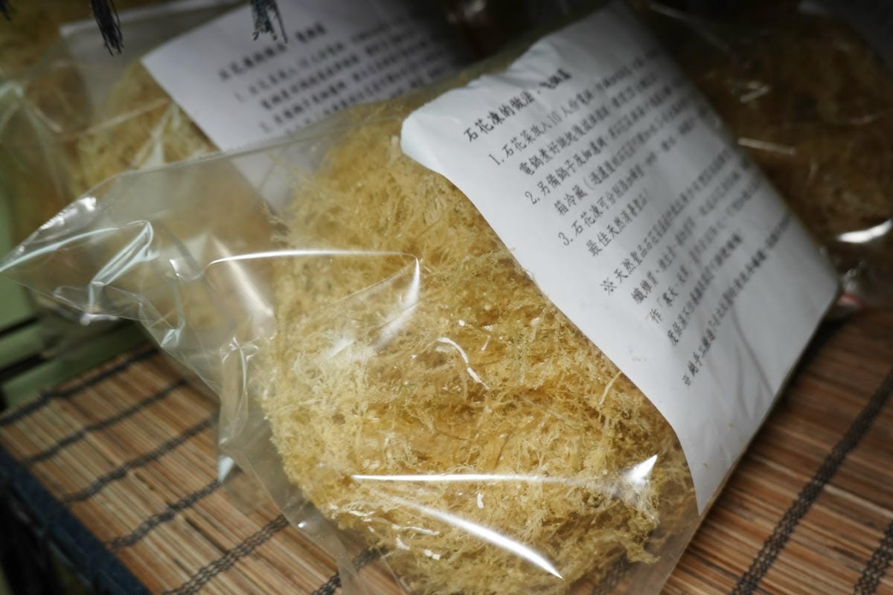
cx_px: 446
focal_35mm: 33
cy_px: 298
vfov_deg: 40.0
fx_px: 819
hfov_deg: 57.2
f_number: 3.5
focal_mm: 12.25
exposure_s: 1/100
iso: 125
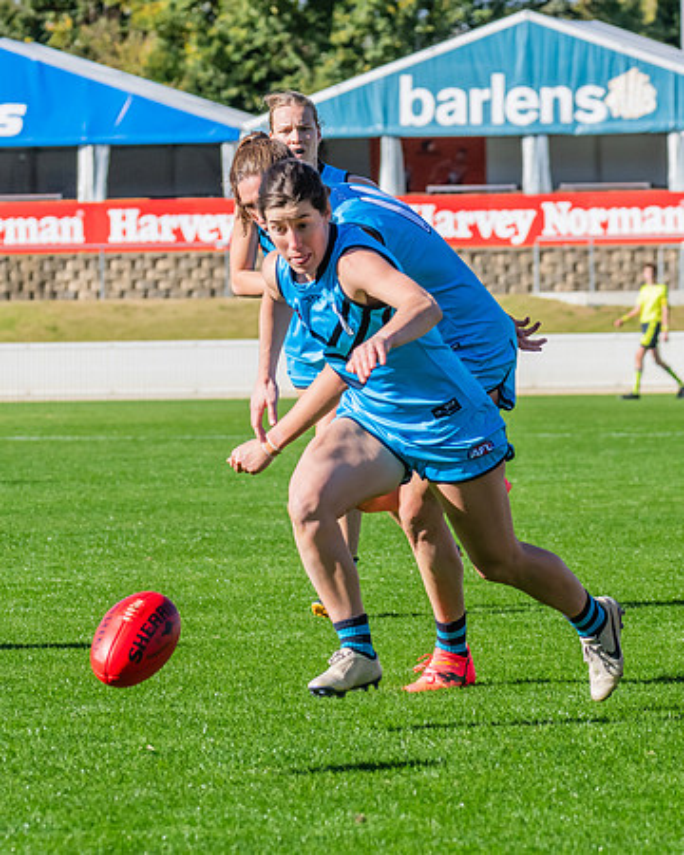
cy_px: 427
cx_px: 240
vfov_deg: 6.2
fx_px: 7871
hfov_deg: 5.0
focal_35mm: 311
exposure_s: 1/1250
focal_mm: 190
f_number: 10
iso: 800
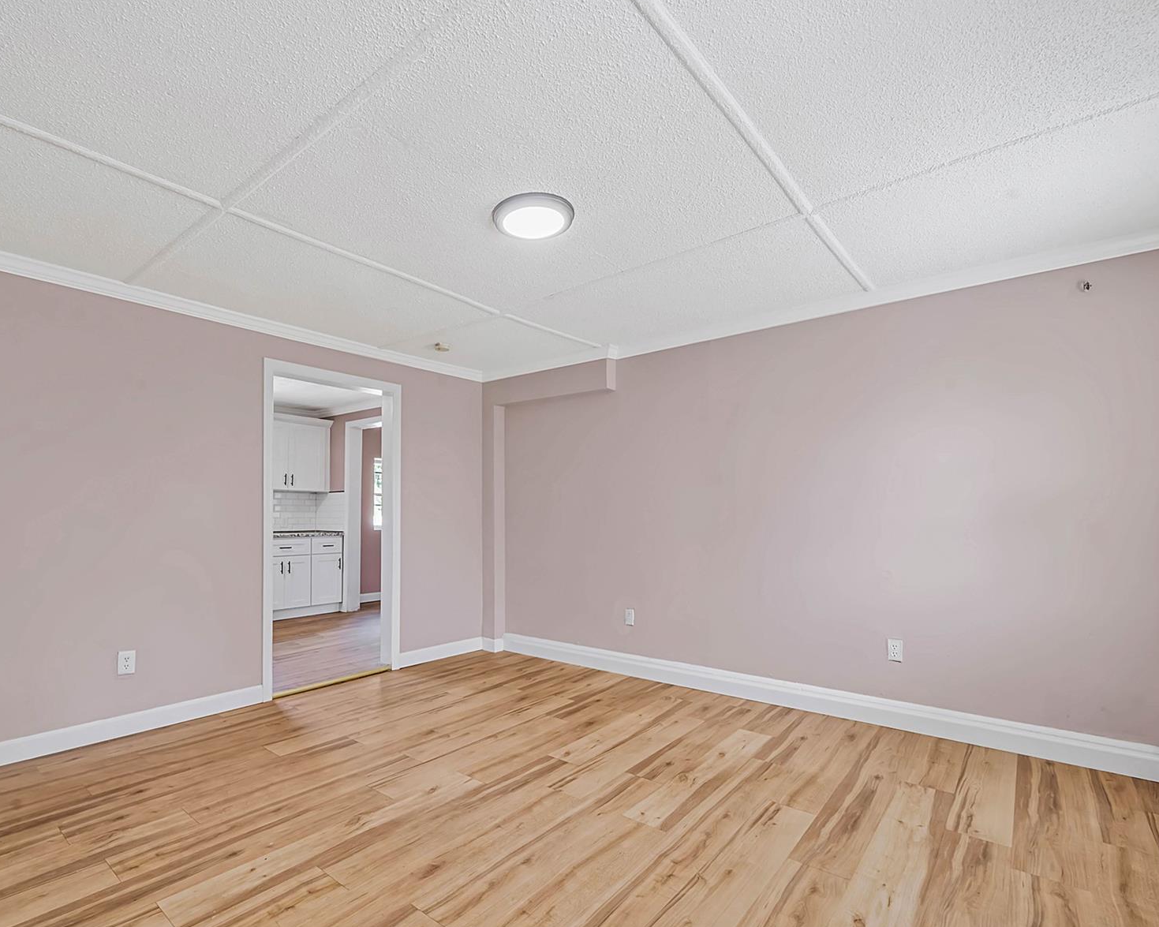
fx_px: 583
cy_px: 514
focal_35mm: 17
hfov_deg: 89.5
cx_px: 535
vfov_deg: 76.7
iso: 500
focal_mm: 13
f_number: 11
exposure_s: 1/8
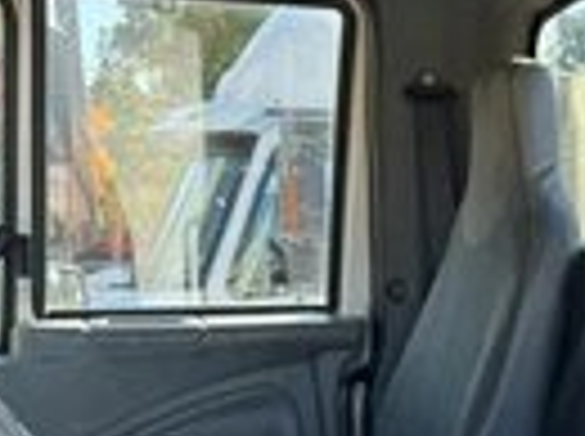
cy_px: 553
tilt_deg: -12.3
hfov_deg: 24.1
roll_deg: -1.9
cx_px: 693
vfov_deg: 18.6
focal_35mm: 74
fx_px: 1248
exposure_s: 1/831
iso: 80
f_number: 1.78
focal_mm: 6.76
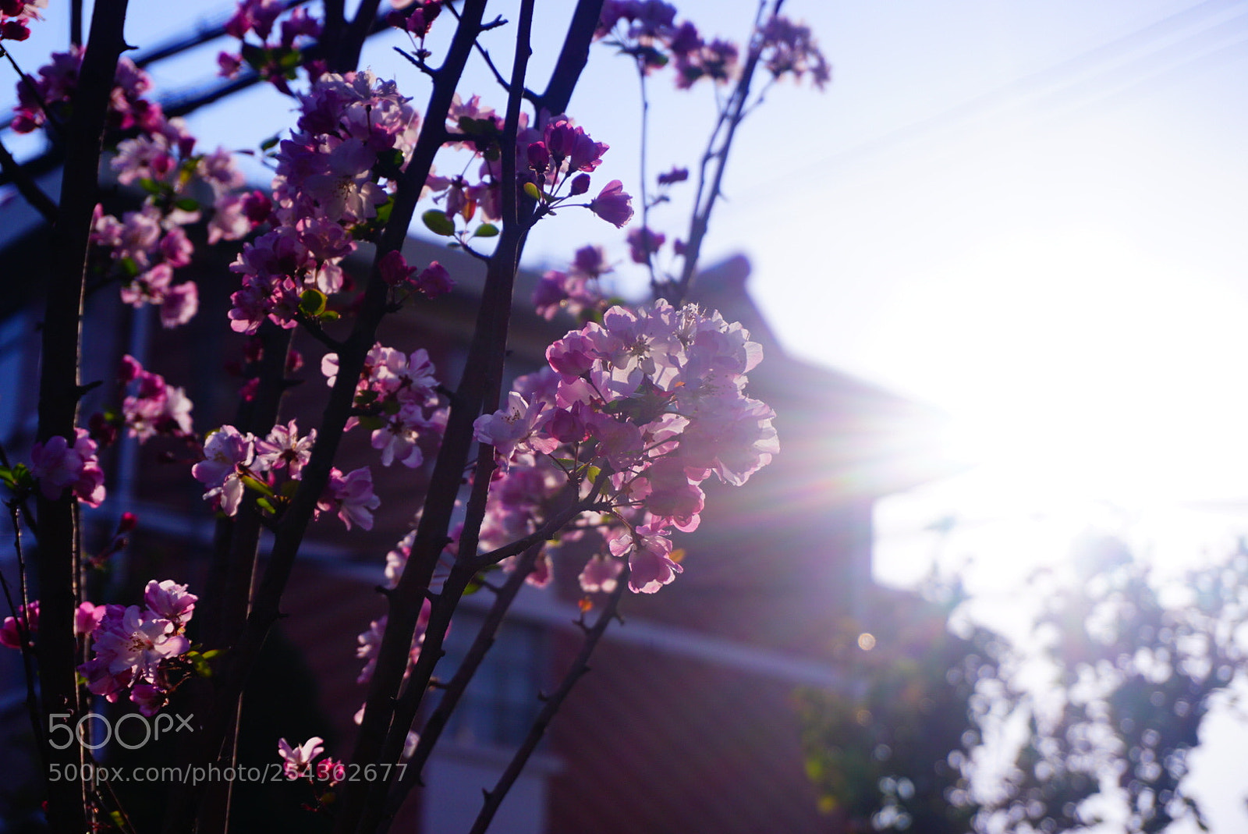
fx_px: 2497
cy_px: 417
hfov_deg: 28.1
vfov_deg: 19.0
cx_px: 624
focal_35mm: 72
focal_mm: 48
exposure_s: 1/1000
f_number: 5.6
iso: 100
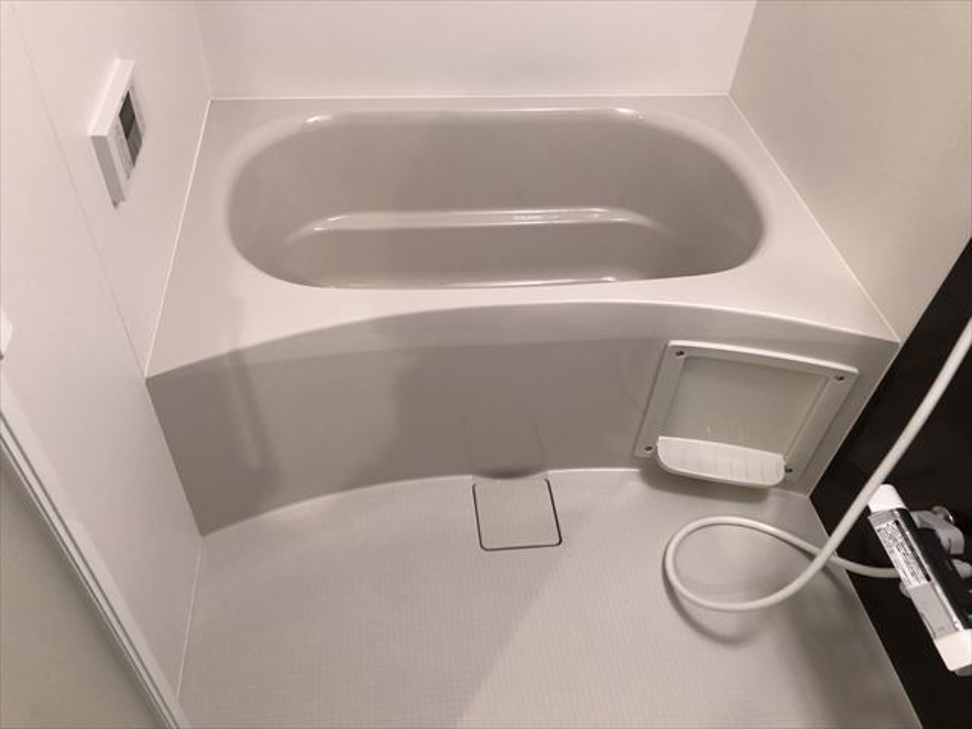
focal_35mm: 28
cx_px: 486
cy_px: 364
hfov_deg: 63.4
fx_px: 786
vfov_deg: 49.7
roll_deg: -3.4
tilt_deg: -44.6
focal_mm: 3.99
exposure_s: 1/17
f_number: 1.8
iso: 50
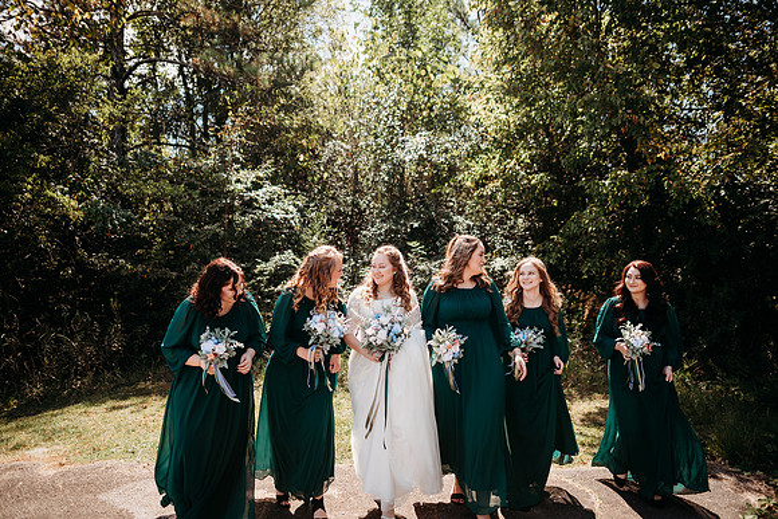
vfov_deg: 53.2
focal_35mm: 24
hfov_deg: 73.7
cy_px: 260
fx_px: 519
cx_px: 389
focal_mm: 24
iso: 100
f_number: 2.2
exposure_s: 1/1250
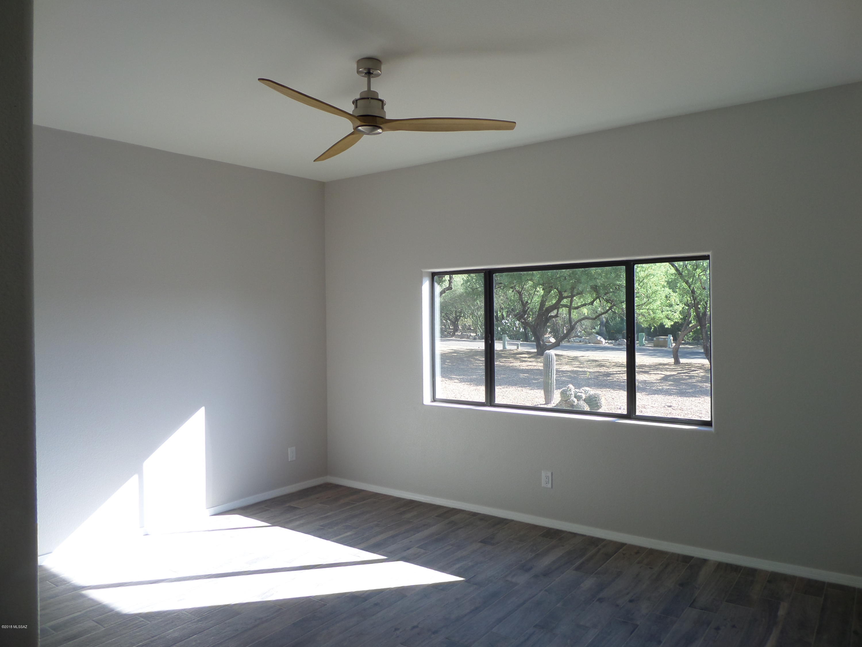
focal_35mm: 24
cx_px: 431
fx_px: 598
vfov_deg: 56.8
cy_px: 324
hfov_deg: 71.6
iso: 100
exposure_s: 1/125
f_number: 3.2
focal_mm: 4
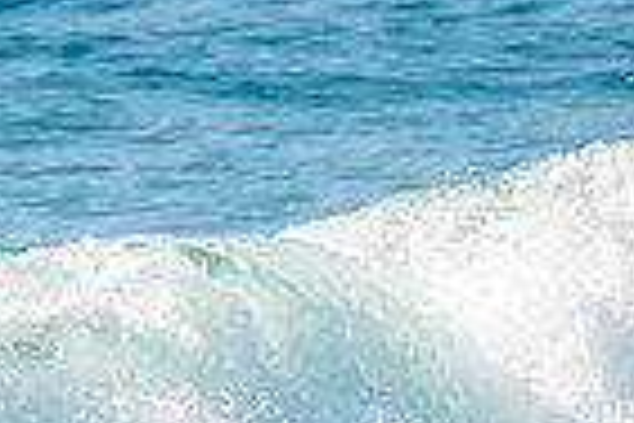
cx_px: -139
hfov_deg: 0.8
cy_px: 812
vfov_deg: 0.6
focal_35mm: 2464
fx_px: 43390
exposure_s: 1/1250
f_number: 5.6
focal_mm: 400
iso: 320
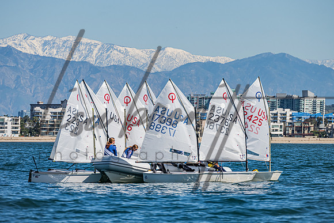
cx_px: 173
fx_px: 3561
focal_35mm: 384
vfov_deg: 3.6
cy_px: 94
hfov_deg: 5.4
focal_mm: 280
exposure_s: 1/1600
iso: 320
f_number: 8
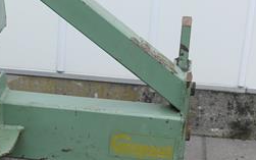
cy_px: 129
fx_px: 844
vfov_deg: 10.8
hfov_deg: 16.5
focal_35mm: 121
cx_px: -49
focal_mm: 14
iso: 160
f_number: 5
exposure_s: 1/200
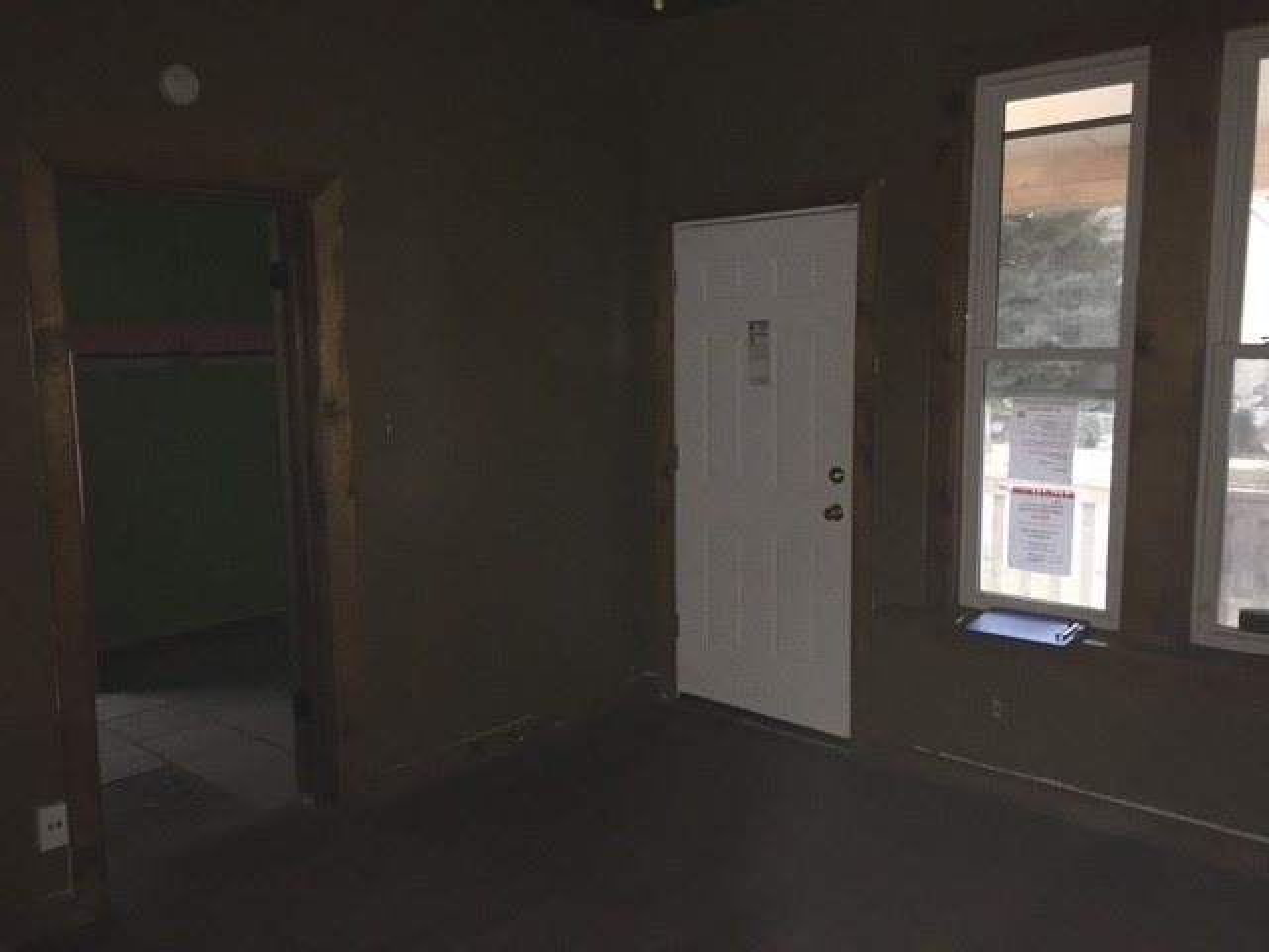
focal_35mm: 29
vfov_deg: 48.2
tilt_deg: -7.7
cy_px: 476
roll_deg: +1.2
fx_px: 1063
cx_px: 634
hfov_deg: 61.7
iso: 160
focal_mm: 4.15
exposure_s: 1/16
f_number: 2.2
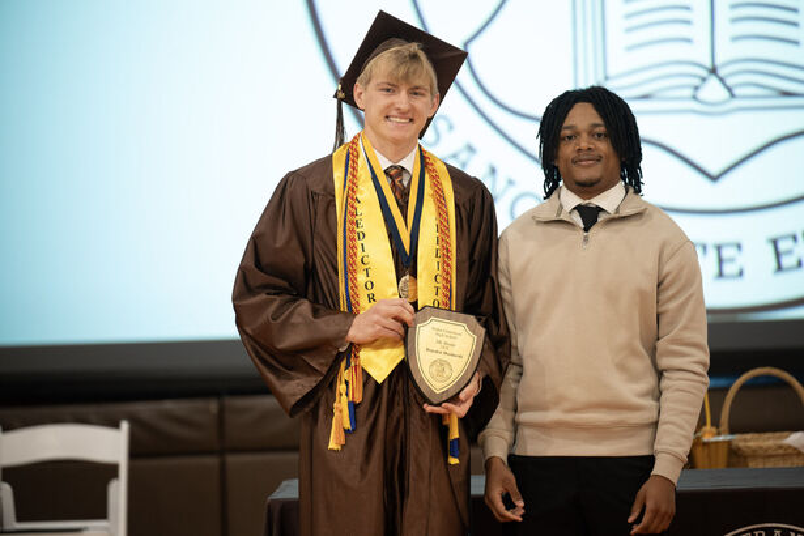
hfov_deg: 10.3
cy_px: 268
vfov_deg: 6.9
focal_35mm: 200
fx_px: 4466
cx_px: 402
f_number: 3.2
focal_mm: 200
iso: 1600
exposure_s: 1/100
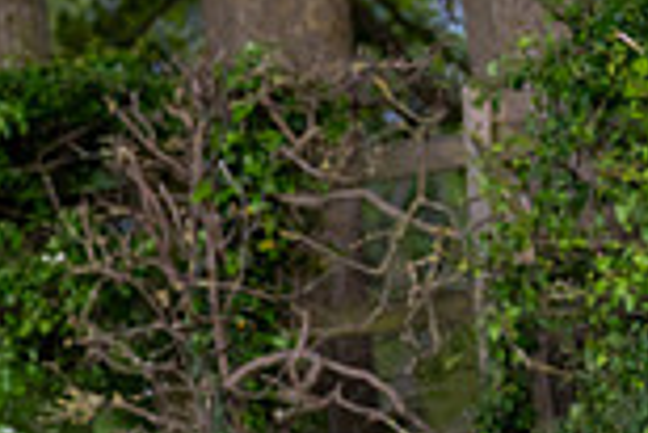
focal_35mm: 679
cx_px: -602
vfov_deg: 2.0
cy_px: 467
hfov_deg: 3.0
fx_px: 12233
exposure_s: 1/800
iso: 1250
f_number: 4
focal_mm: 155
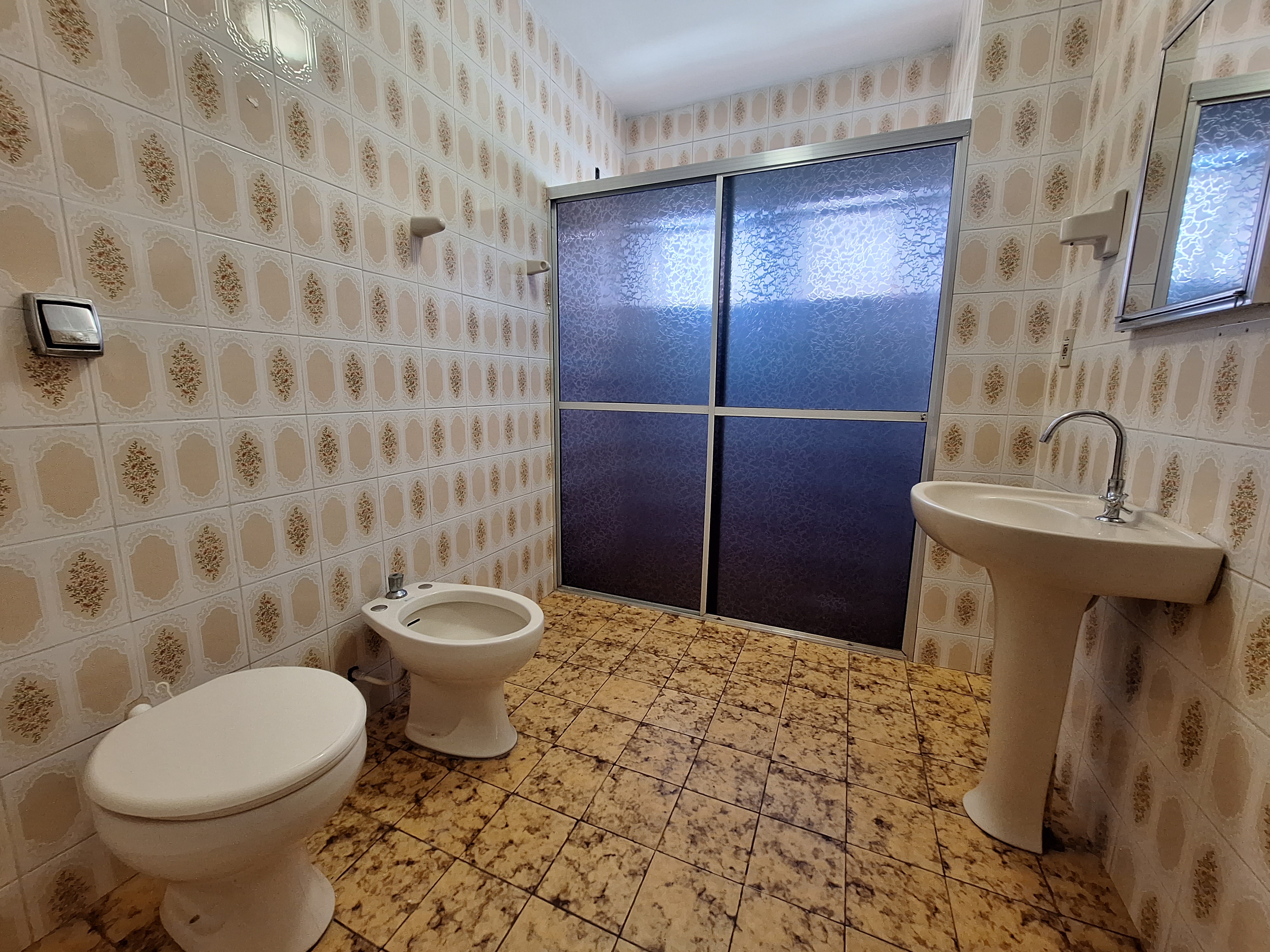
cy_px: 476
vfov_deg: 89.9
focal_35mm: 13
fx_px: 477
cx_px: 635
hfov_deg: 106.2
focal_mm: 1.74
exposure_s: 1/40
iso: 100
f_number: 2.2
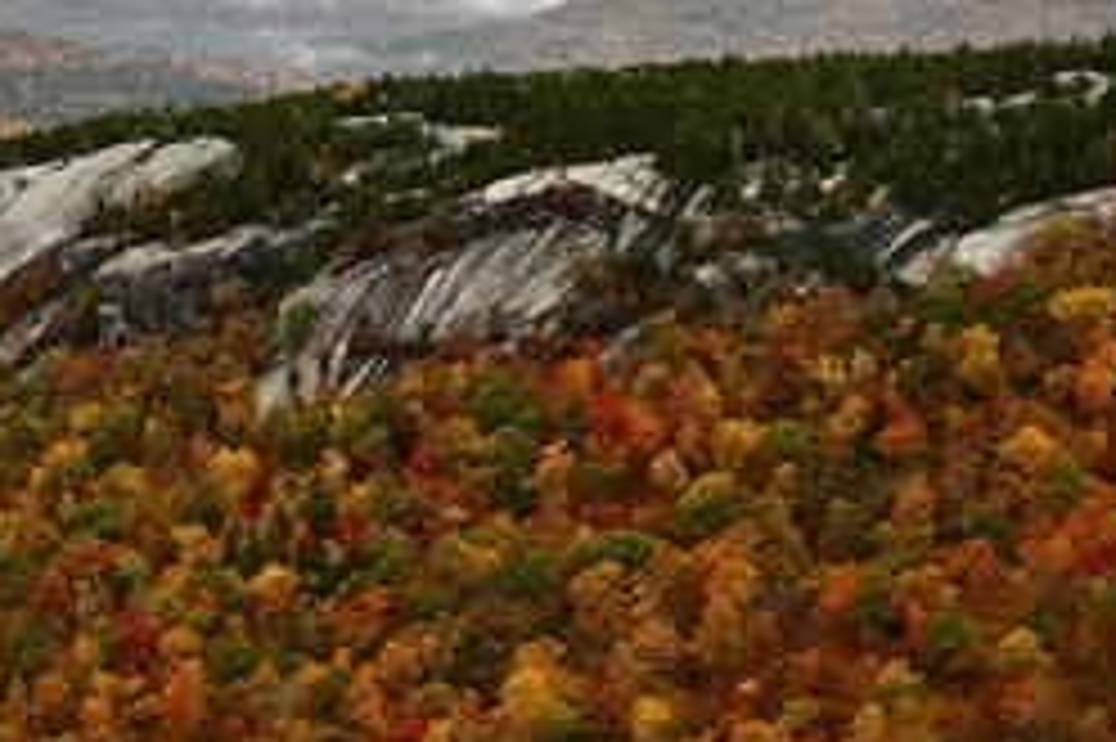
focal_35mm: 106
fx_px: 3284
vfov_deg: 12.8
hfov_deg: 19.1
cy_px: 47
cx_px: 207
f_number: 4.5
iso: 200
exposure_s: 1/250
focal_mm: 47
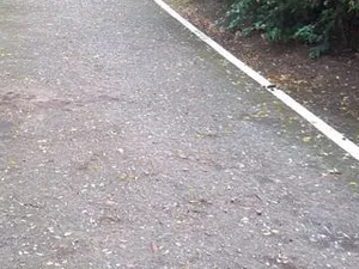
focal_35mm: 72
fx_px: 747
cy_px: 5
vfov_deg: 19.9
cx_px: 81
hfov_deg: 26.6
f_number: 3.1
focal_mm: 6.5
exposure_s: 1/125
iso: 80
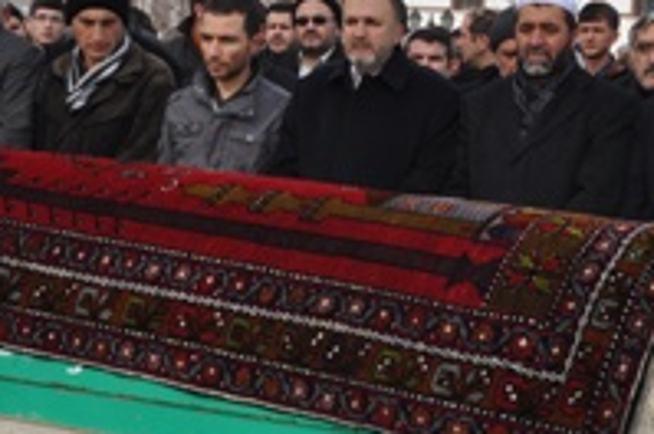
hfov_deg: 25.1
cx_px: 299
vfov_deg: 16.8
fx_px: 1469
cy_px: 207
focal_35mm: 81
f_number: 10
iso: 200
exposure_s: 1/200
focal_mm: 24
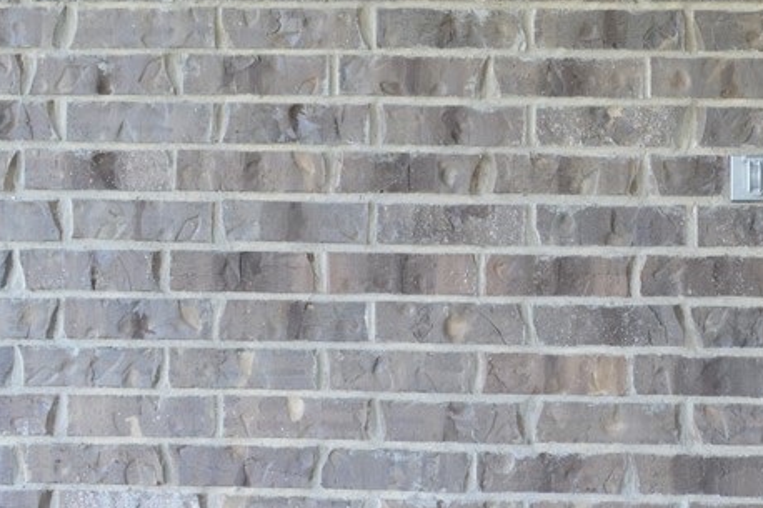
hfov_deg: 30.2
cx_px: 677
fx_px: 1356
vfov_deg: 21.2
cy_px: 190
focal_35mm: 64
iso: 400
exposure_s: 1/60
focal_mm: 18
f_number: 7.1
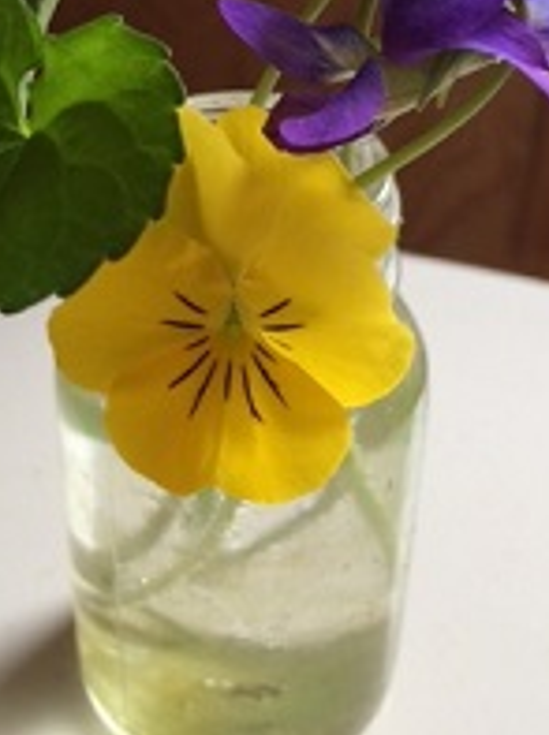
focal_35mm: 59
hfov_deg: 24.7
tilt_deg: -32.9
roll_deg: +0.1
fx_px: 1252
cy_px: 295
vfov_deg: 32.7
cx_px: 224
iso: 32
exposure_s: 1/30
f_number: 2.2
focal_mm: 4.15
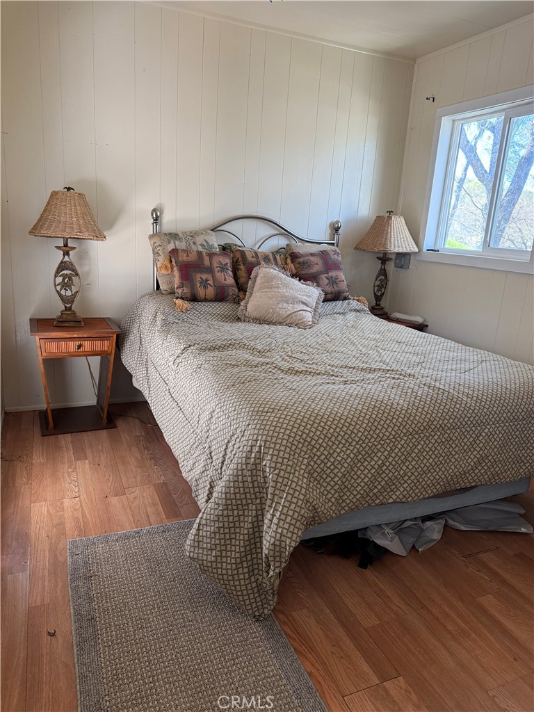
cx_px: 267
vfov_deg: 71.6
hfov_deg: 56.8
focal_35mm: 24
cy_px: 356
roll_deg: -4.5
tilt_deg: -13.5
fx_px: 494
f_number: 1.78
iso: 200
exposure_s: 1/81
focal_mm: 6.76
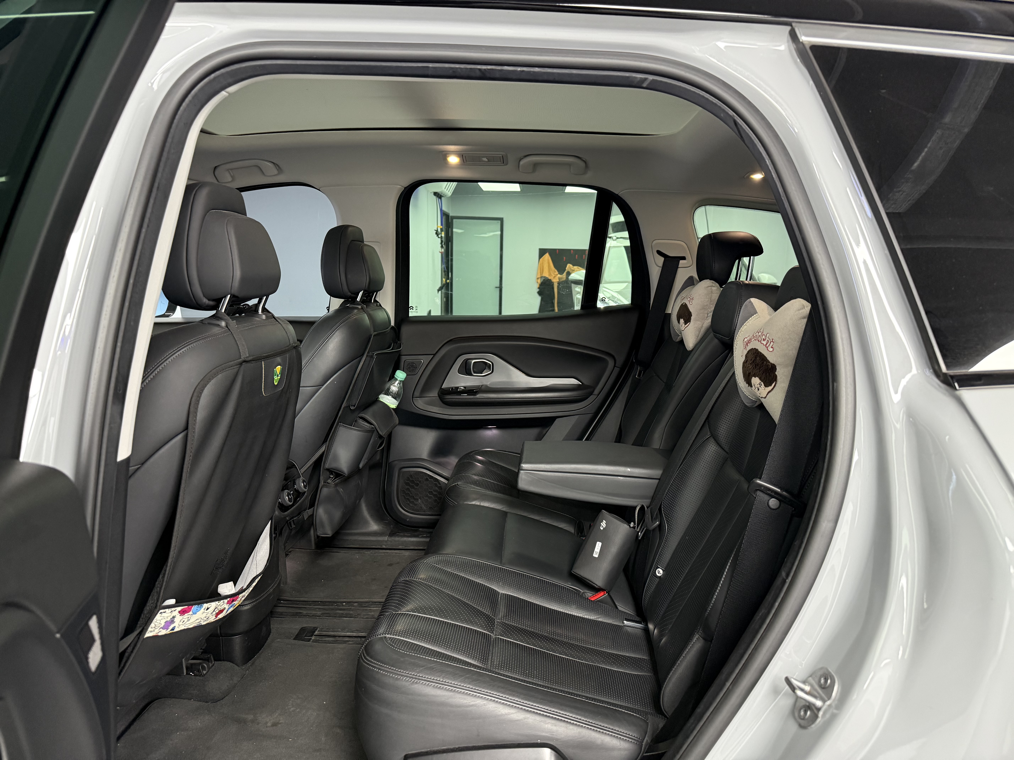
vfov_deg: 56.8
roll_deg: -2.3
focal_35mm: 24
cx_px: 507
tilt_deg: -10.4
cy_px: 380
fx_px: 703
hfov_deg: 71.6
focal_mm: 6.76
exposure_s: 1/50
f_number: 1.78
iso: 320
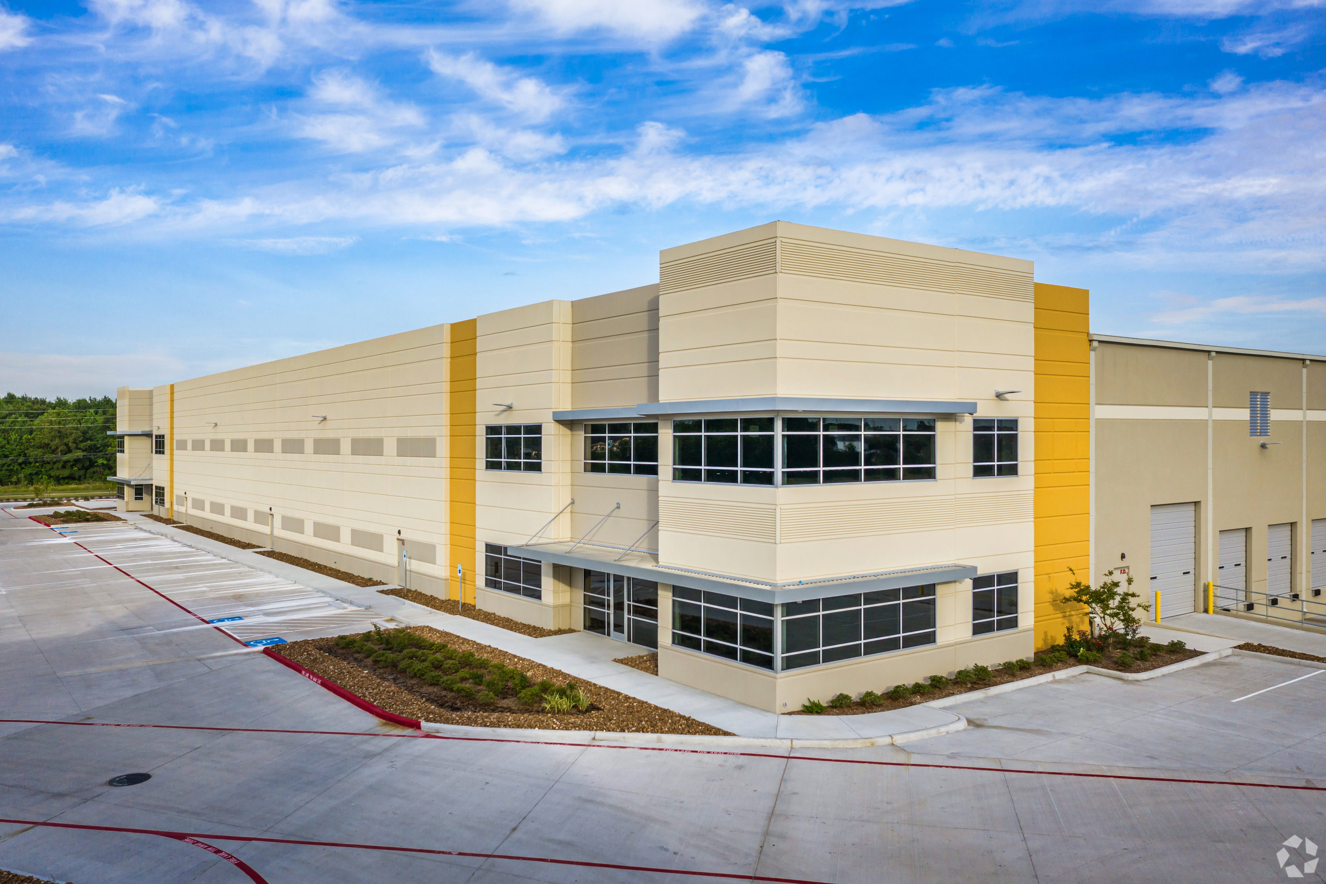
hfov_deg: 65.5
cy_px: 442
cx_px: 663
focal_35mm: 28
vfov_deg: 46.4
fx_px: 1031
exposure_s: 1/400
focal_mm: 10.26
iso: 100
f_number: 4
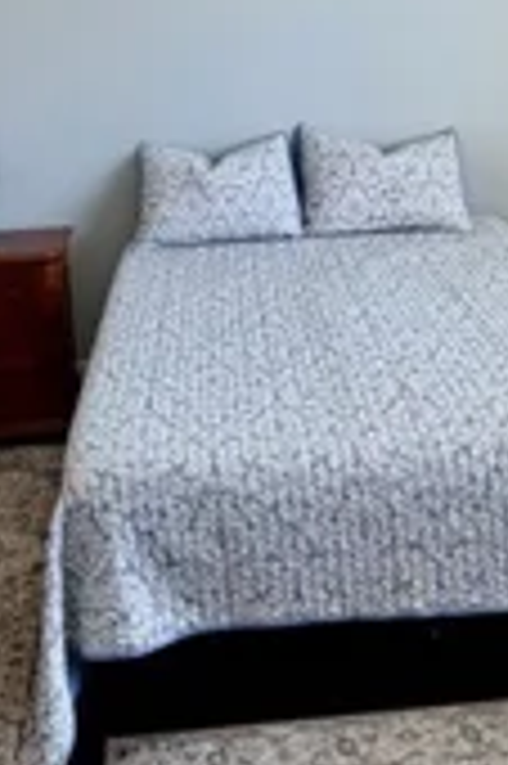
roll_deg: +2.8
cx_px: 216
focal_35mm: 48
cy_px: 140
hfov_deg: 28.0
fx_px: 1018
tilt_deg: -7.3
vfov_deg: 39.3
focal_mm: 2.22
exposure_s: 1/121
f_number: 2.2
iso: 50
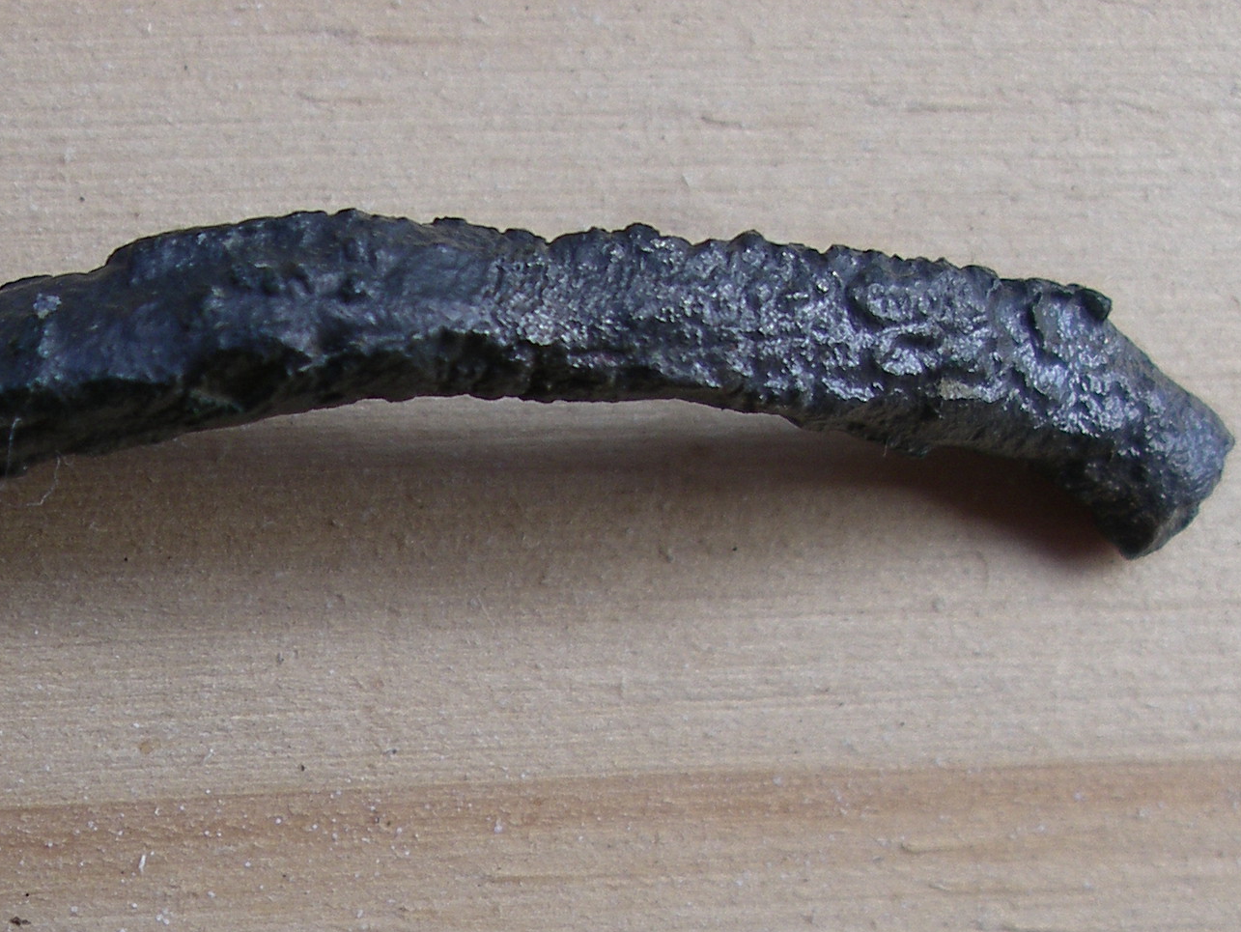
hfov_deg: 21.8
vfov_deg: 16.4
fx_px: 3156
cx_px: 147
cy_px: 969
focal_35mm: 88
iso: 80
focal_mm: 7.8
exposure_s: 1/160
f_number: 3.2
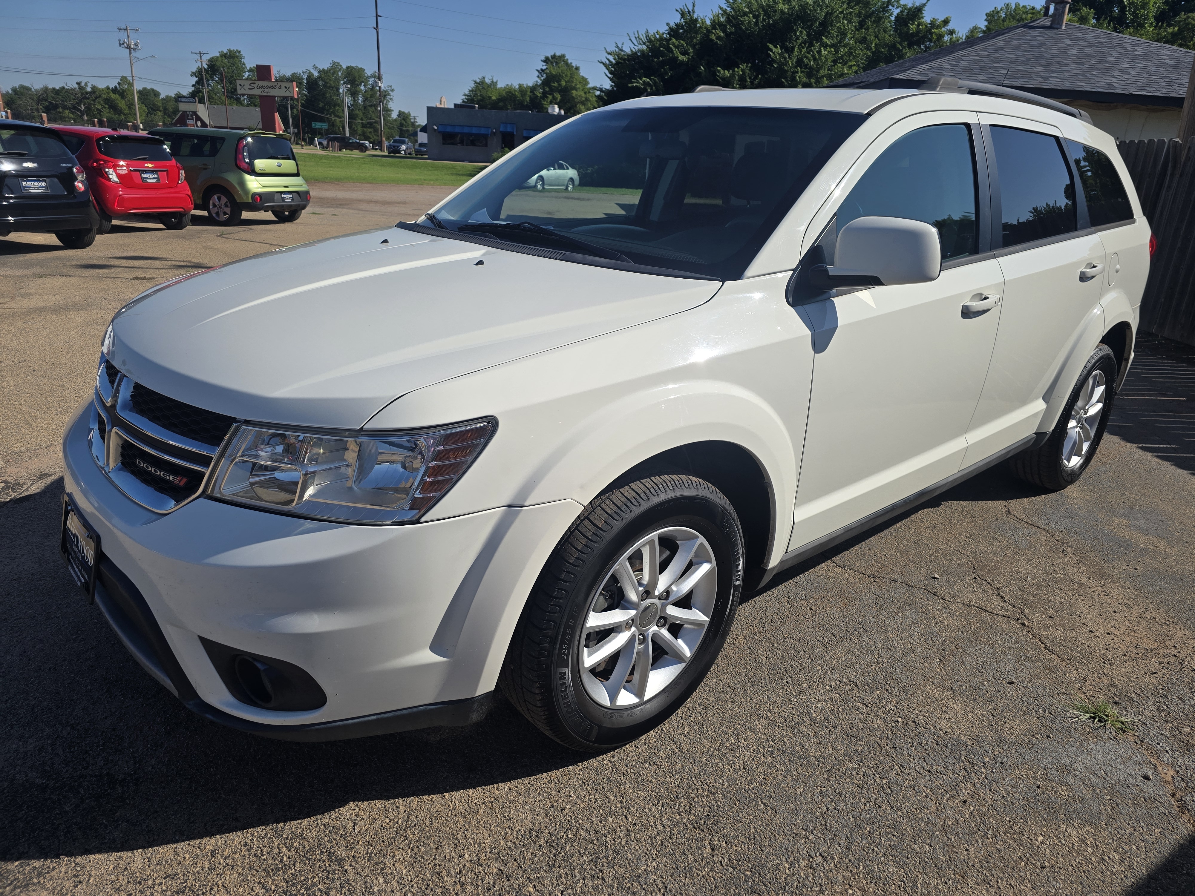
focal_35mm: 23
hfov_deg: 73.9
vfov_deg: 58.9
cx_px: 598
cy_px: 448
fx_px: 794
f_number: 1.7
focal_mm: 6.3
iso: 12
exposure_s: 1/1276
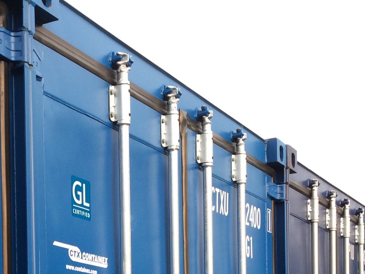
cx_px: 4
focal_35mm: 77
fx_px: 812
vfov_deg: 17.9
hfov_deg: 24.3
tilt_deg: -1.2
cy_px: 358
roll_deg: -0.1
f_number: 2.2
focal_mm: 4.15
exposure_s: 1/228
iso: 32
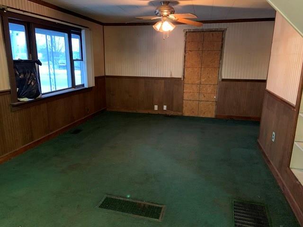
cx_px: 152
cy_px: 114
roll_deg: -1.0
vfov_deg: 53.1
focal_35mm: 26
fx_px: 228
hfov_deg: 67.3
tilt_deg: -12.9
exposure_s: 1/20
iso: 640
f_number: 1.8
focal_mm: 4.25
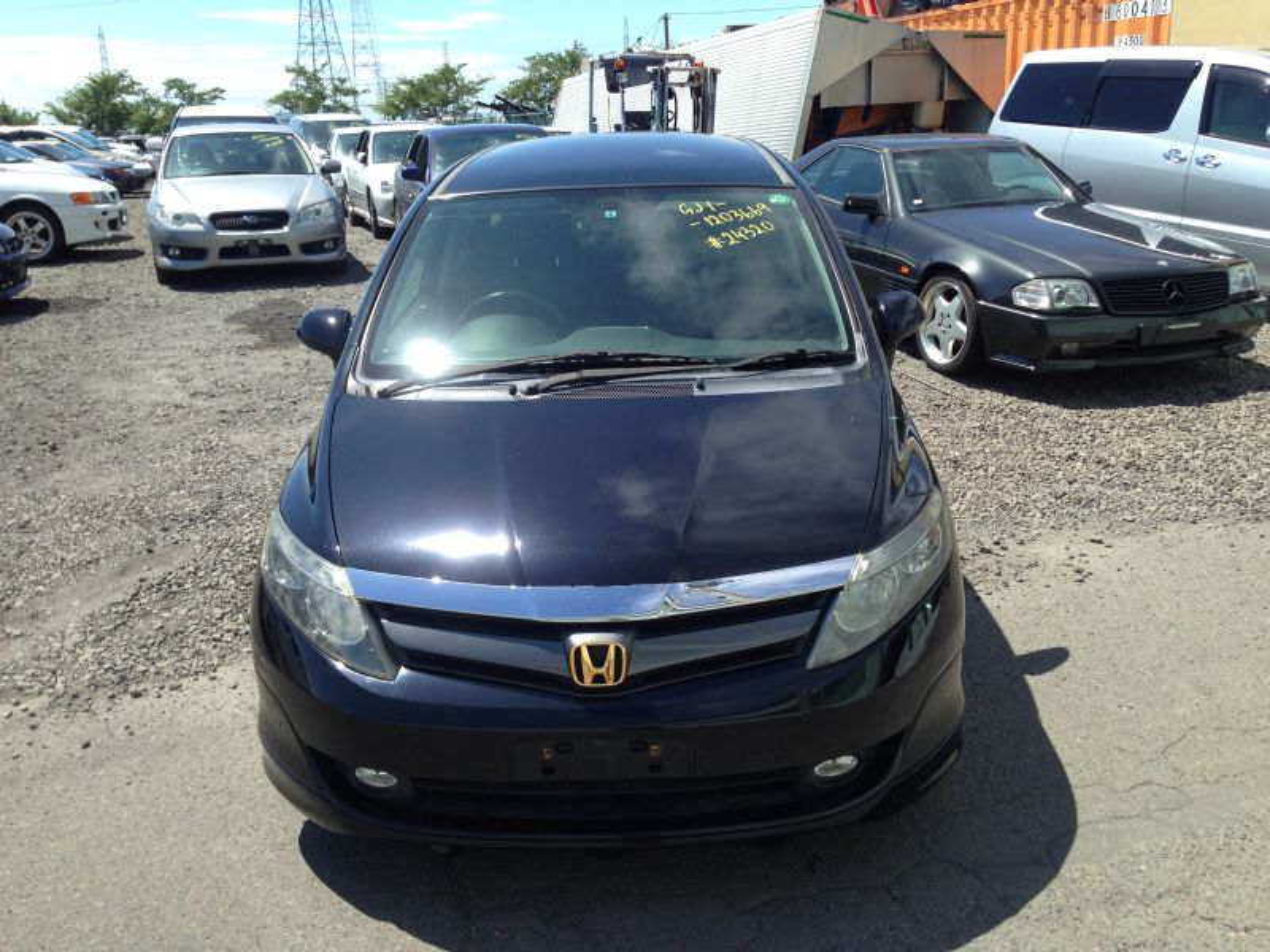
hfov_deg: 55.4
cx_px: 635
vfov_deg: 42.9
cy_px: 476
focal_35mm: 33
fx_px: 1211
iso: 50
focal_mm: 4.12
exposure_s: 1/935
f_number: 2.4
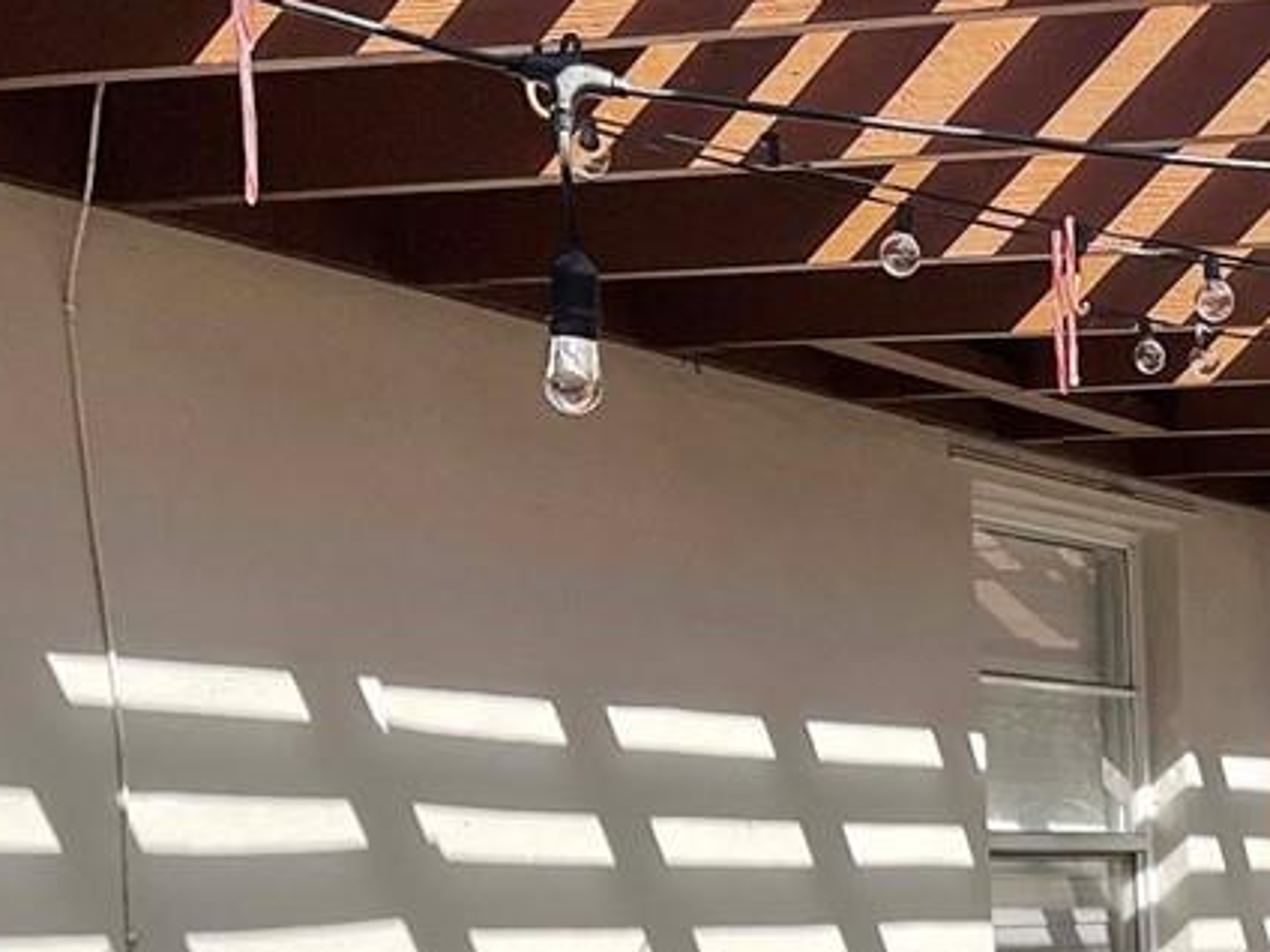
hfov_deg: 19.0
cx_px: 1495
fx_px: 3595
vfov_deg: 13.7
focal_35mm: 98
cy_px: 1620
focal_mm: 5.1
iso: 32
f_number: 1.6
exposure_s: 1/2012
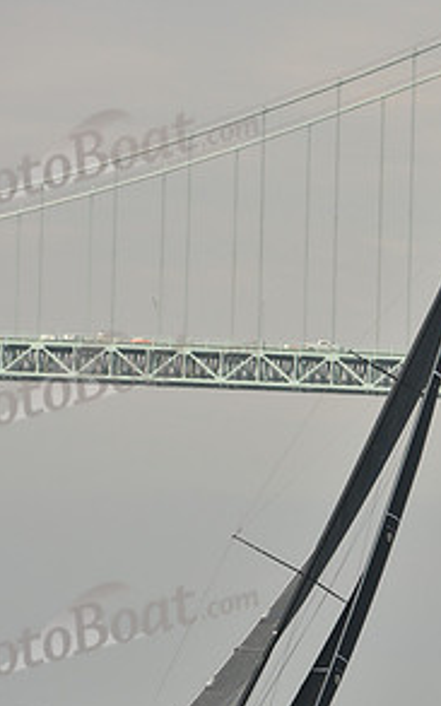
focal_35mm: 384
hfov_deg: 3.4
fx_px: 7388
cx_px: 384
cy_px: 475
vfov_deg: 5.5
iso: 250
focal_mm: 190
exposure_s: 1/500
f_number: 6.3
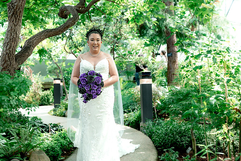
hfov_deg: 39.6
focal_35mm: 50
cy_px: 80
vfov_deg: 27.0
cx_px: 120
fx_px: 335
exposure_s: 1/320
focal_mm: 50
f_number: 3.2
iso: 400
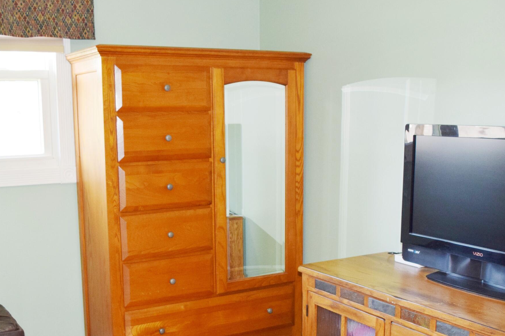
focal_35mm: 46
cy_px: 236
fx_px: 645
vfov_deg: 29.0
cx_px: 225
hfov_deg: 42.7
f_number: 4.5
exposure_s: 1/80
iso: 800
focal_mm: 18
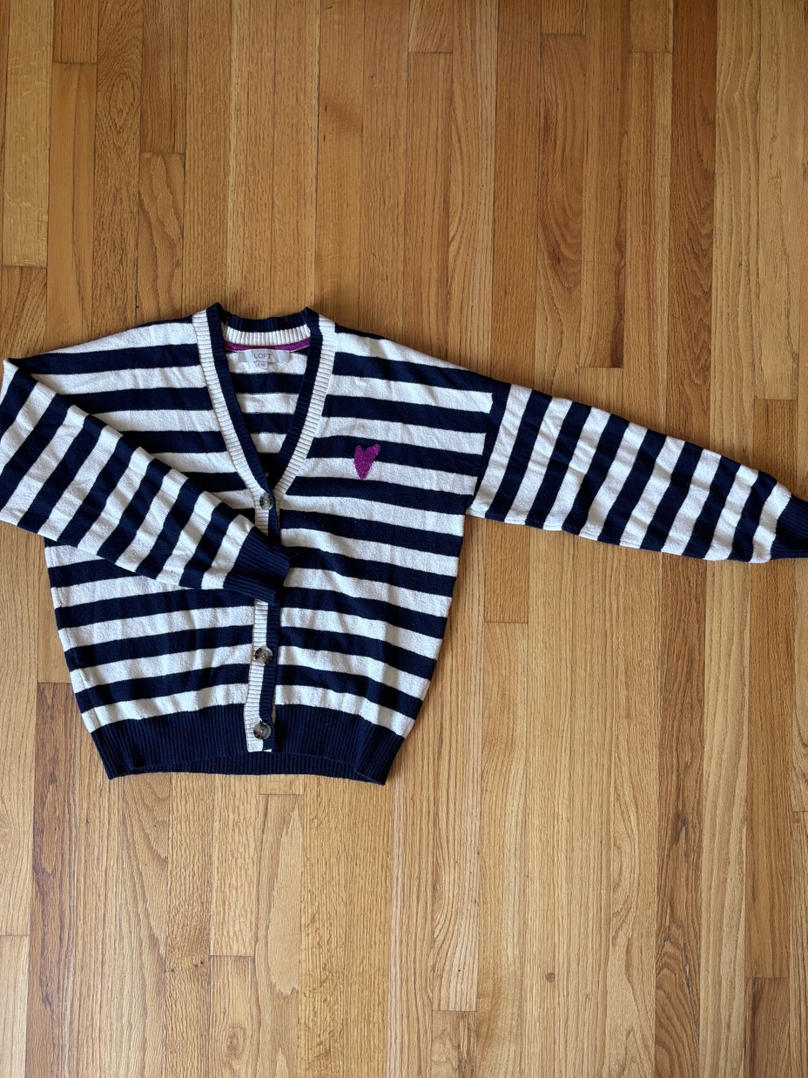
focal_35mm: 28
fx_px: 872
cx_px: 409
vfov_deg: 63.4
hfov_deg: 49.7
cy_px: 525
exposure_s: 1/105
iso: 125
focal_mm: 5.96
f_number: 1.6
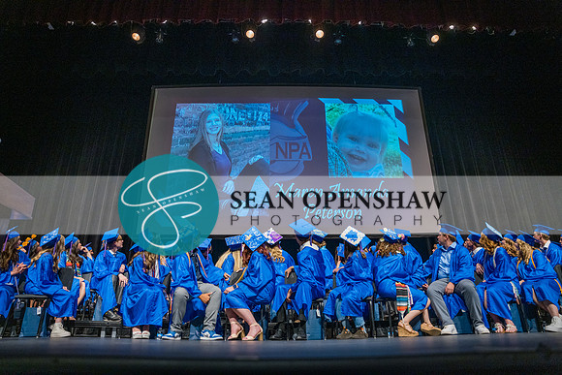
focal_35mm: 24
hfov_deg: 73.7
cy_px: 188
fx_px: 375
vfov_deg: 53.2
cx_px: 281
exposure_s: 1/160
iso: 2500
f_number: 2.8
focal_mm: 24
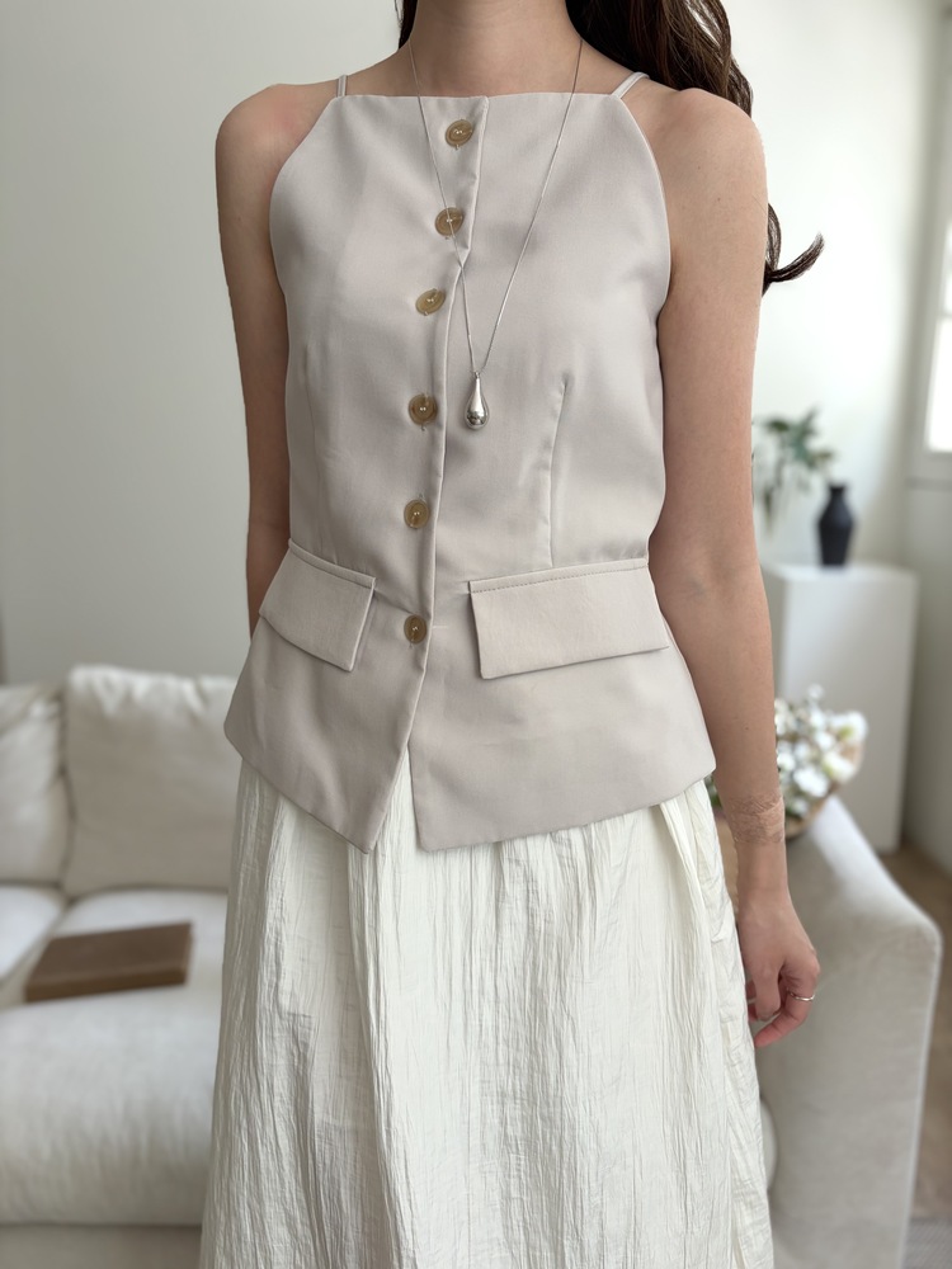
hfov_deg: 53.1
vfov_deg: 67.3
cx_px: 476
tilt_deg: -10.9
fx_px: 953
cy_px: 634
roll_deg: -0.8
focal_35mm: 26
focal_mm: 5.96
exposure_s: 1/121
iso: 64
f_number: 1.6
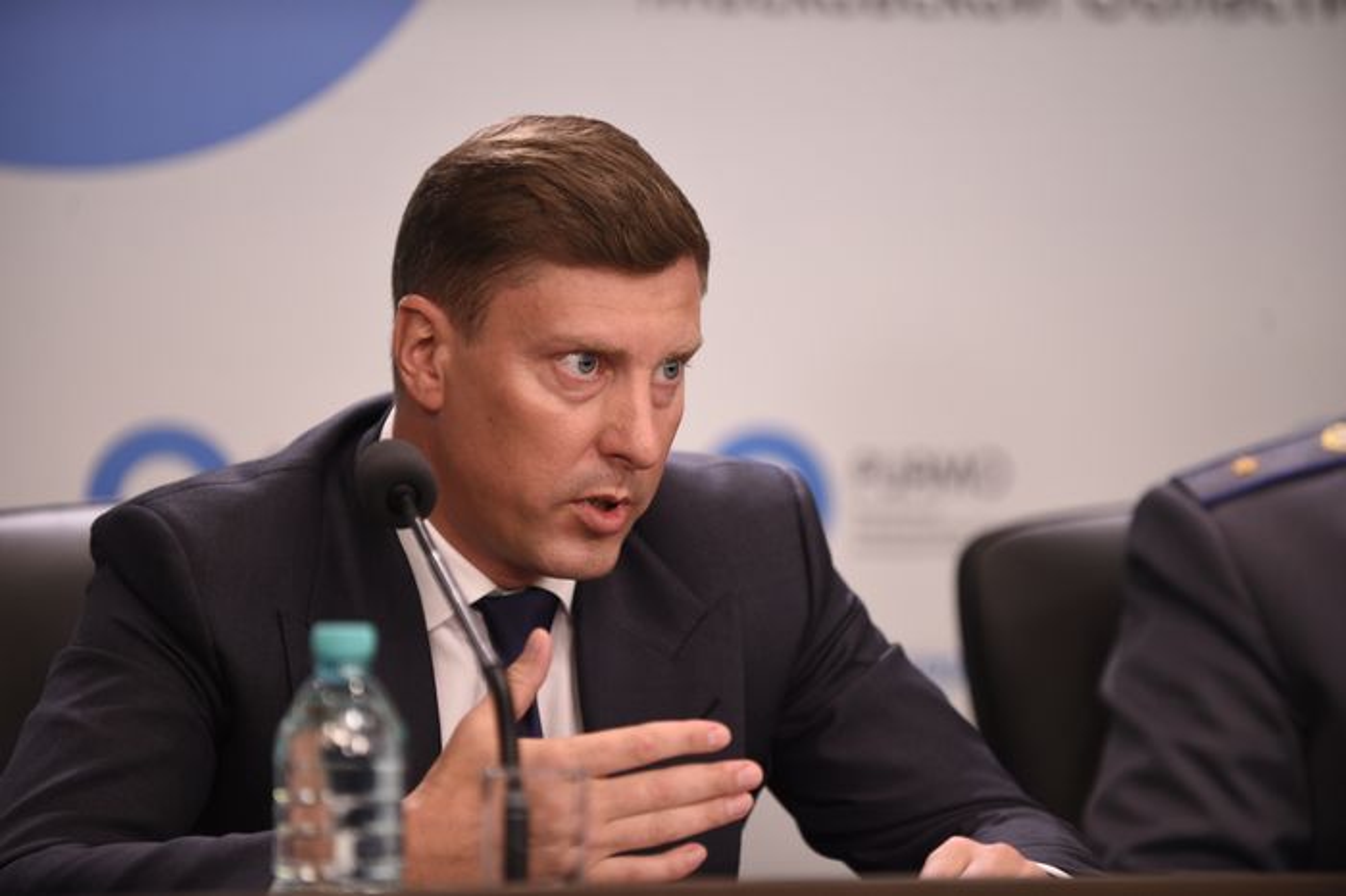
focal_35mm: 200
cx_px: 673
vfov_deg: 6.9
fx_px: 7474
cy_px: 448
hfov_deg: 10.3
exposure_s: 1/320
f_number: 4
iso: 1600
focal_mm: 200
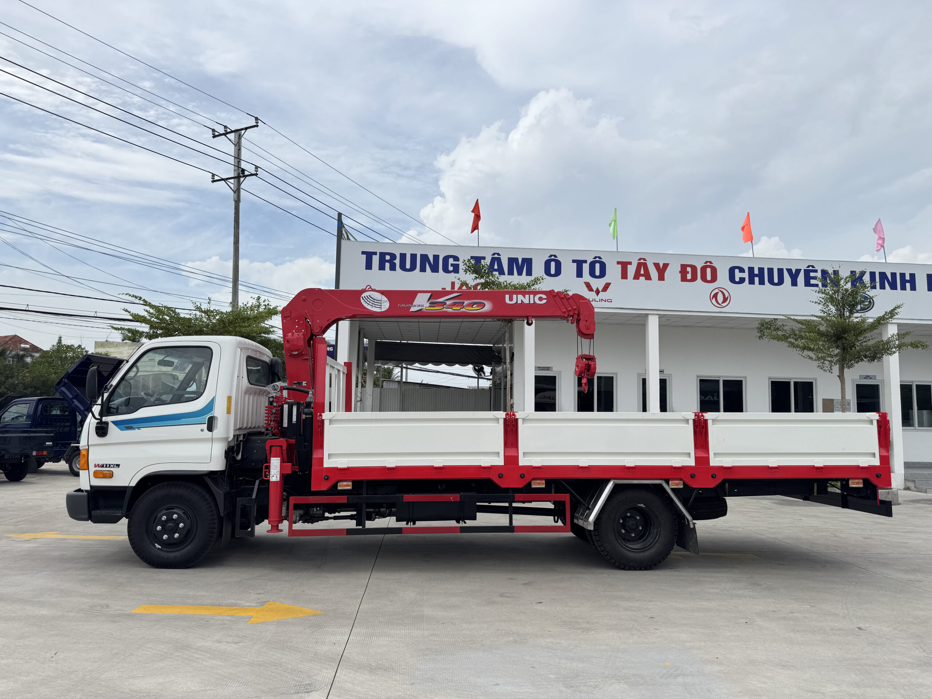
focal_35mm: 24
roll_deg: -1.1
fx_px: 646
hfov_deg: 71.6
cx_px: 466
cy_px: 350
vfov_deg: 56.8
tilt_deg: +4.9
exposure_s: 1/3247
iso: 80
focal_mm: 6.76
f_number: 1.78
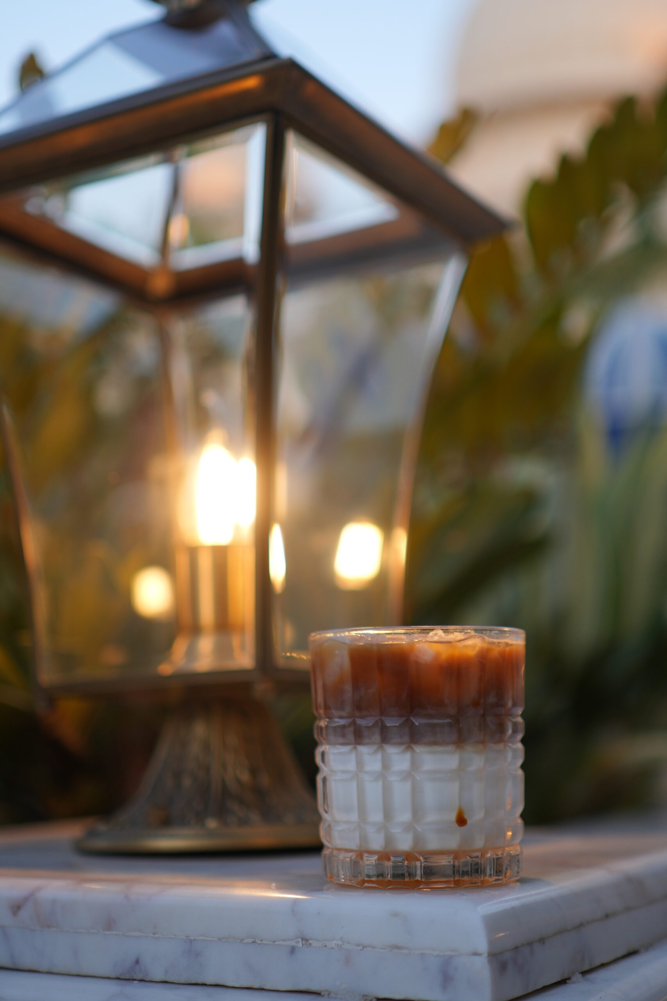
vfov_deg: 38.2
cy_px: 500
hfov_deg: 26.0
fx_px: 1445
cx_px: 334
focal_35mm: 52
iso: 160
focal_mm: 35
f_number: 1.8
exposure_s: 1/200
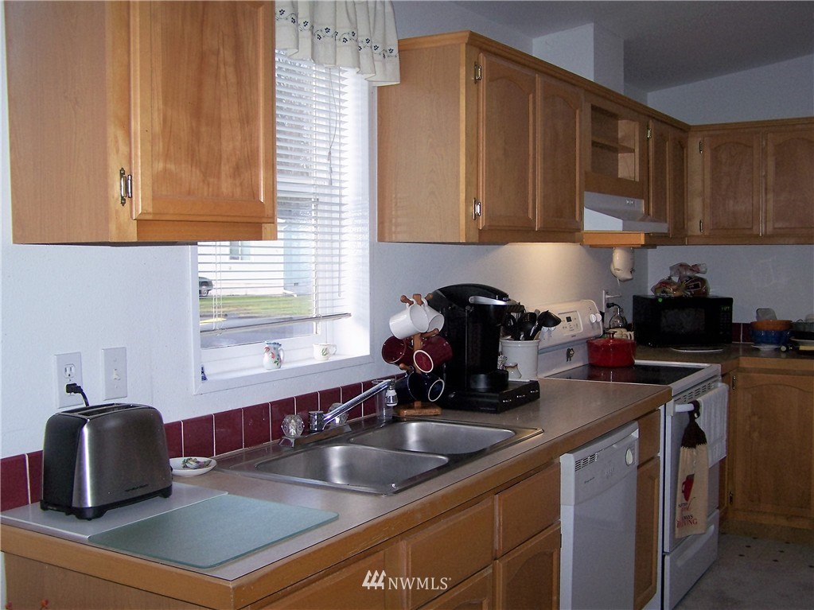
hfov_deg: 49.0
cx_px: 407
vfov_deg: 37.7
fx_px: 893
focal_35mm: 38
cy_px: 305
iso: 80
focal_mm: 6.3
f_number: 2.8
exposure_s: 1/60
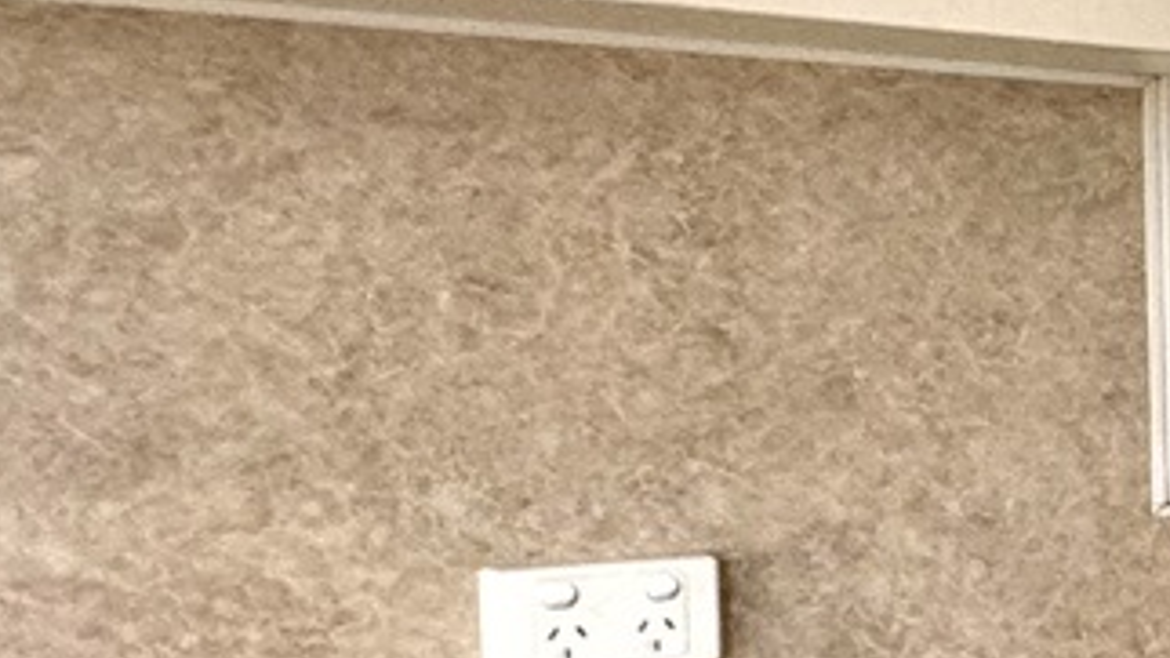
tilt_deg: -4.4
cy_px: 456
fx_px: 2202
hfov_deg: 16.6
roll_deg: -0.4
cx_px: 2616
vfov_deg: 16.9
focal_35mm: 71
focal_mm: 2.22
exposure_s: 1/100
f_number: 2.2
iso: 250
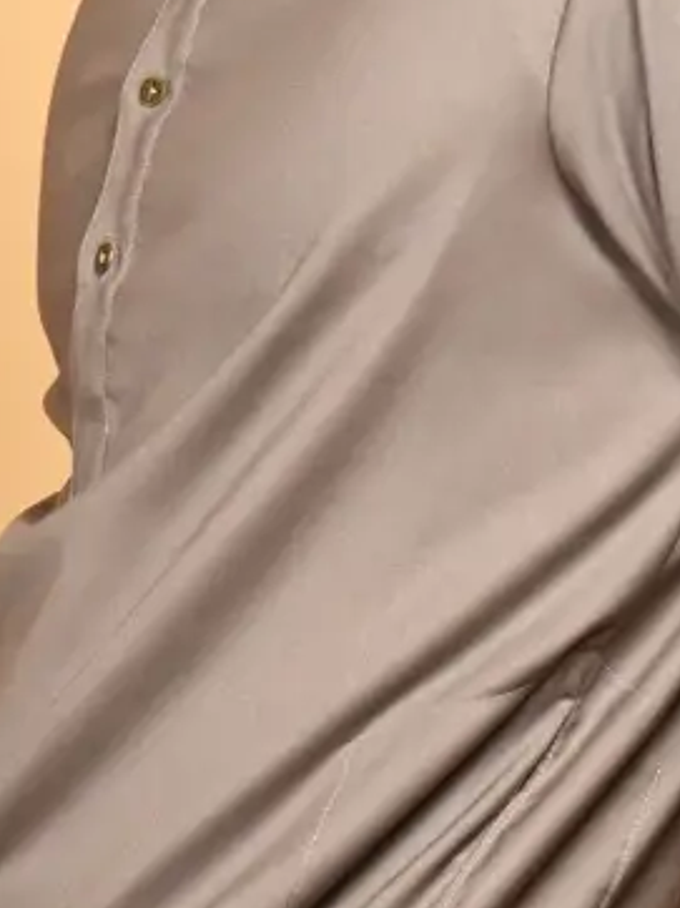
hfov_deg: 4.4
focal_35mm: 339
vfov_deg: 5.8
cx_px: -15
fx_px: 8890
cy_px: 1151
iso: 200
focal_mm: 50
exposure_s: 1/200
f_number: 7.1
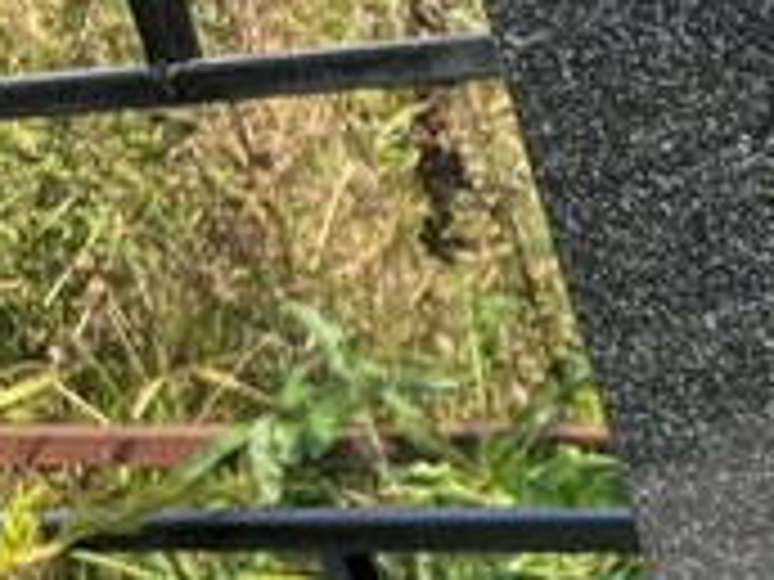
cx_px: 1602
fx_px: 2706
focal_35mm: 121
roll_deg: +10.1
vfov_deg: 12.2
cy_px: 508
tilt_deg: -19.5
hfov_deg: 13.6
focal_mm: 5.7
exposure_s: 1/940
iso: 50
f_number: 1.5
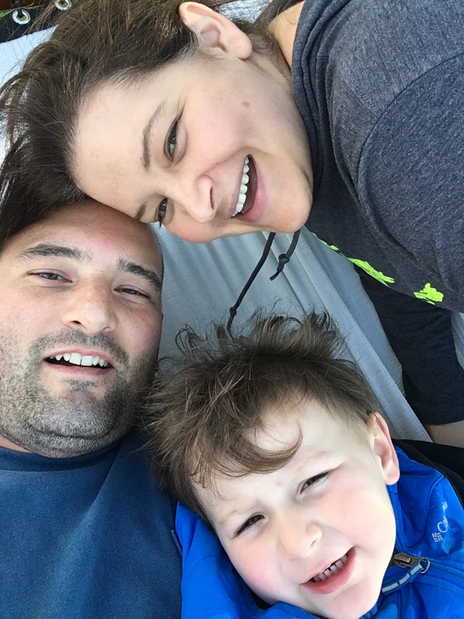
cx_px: 232
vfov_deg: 58.4
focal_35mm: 31
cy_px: 310
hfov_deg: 45.4
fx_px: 554
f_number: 2.4
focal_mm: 2.15
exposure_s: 1/339
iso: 50
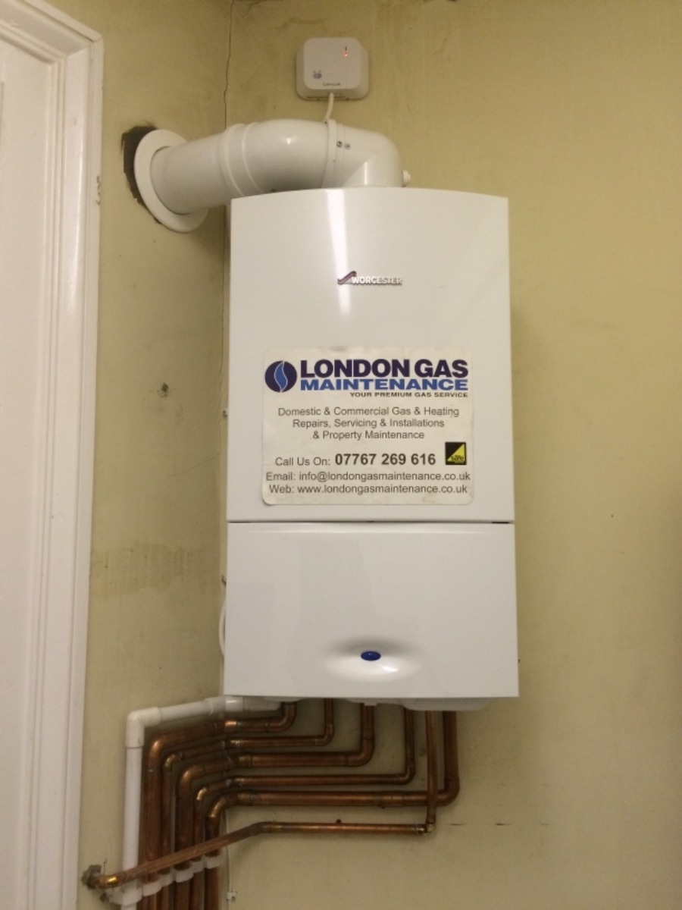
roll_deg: -1.0
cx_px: 341
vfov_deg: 61.7
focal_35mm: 29
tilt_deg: +7.6
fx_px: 762
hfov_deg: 48.2
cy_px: 455
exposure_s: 1/33
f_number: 2.2
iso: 80
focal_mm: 4.15
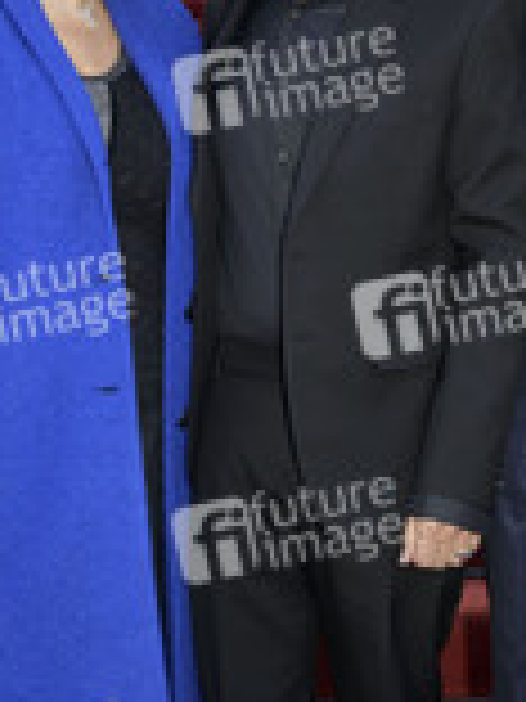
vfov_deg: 24.8
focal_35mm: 78
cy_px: 194
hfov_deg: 18.8
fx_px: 1580
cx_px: 348
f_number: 9
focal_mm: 28
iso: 400
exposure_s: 1/100
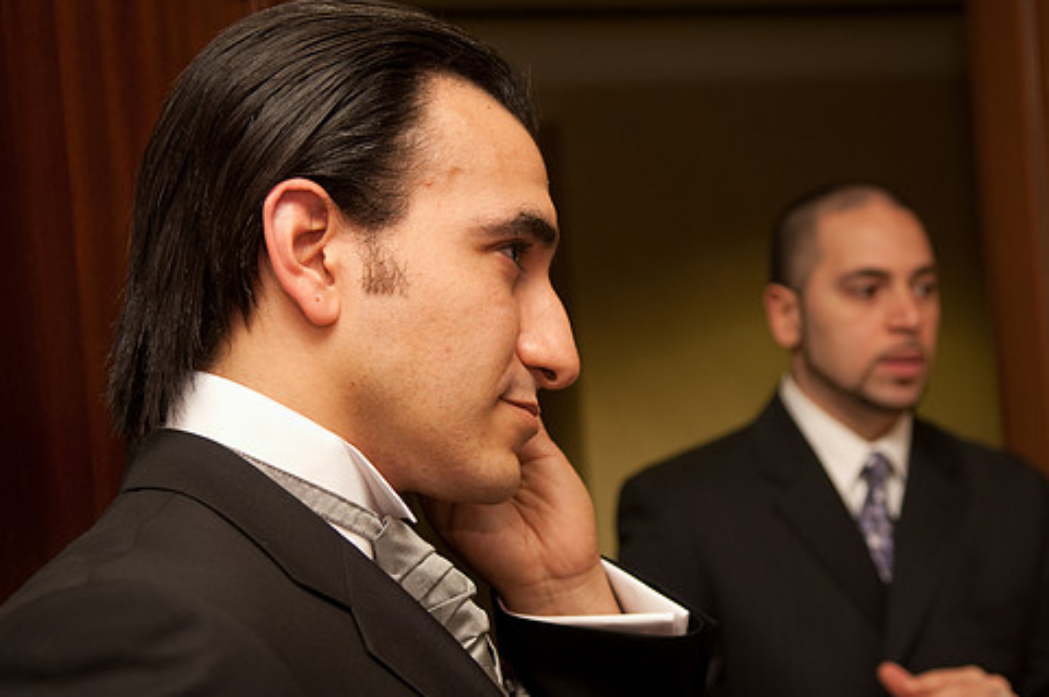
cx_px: 564
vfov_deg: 23.3
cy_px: 407
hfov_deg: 34.5
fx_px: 1688
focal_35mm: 58
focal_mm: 32
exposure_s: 1/100
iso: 400
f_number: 2.8
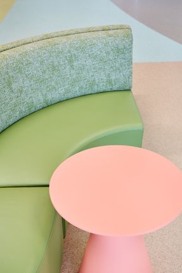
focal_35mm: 50
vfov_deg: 39.6
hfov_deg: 27.0
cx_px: 91
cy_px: 136
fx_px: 379
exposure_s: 1/125
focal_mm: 50
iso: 500
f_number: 5
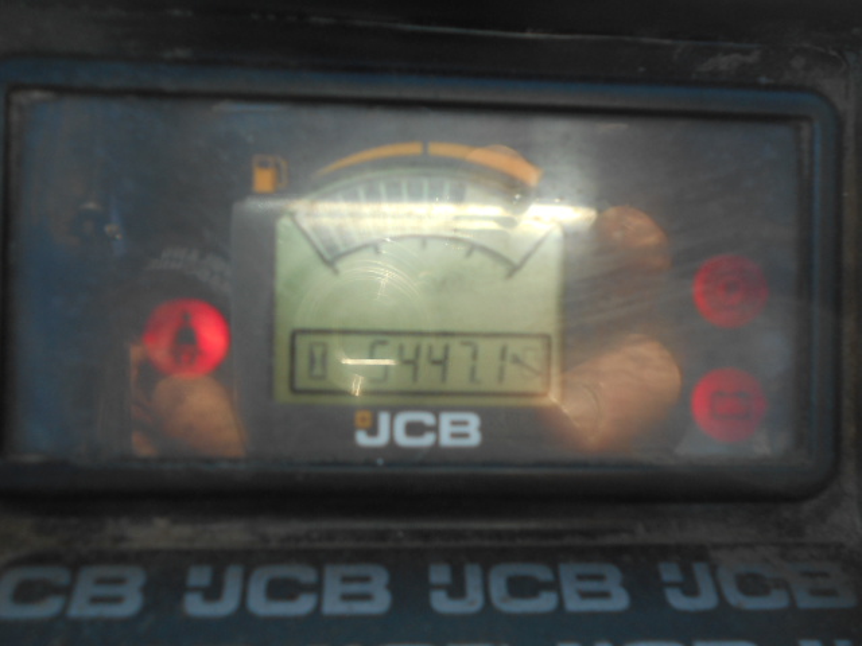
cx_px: 431
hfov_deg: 54.0
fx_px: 847
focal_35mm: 34
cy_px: 323
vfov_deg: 41.8
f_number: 3.6
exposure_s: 1/100
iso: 80
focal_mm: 5.8
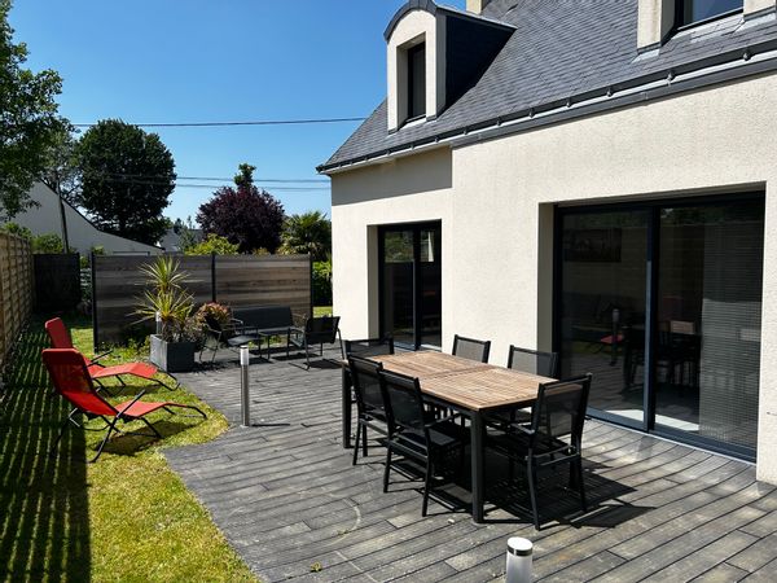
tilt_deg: -4.2
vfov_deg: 53.1
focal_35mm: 26
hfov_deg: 67.3
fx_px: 584
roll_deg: +1.0
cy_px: 292
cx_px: 388
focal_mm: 5.7
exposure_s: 1/4115
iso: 50
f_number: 1.5
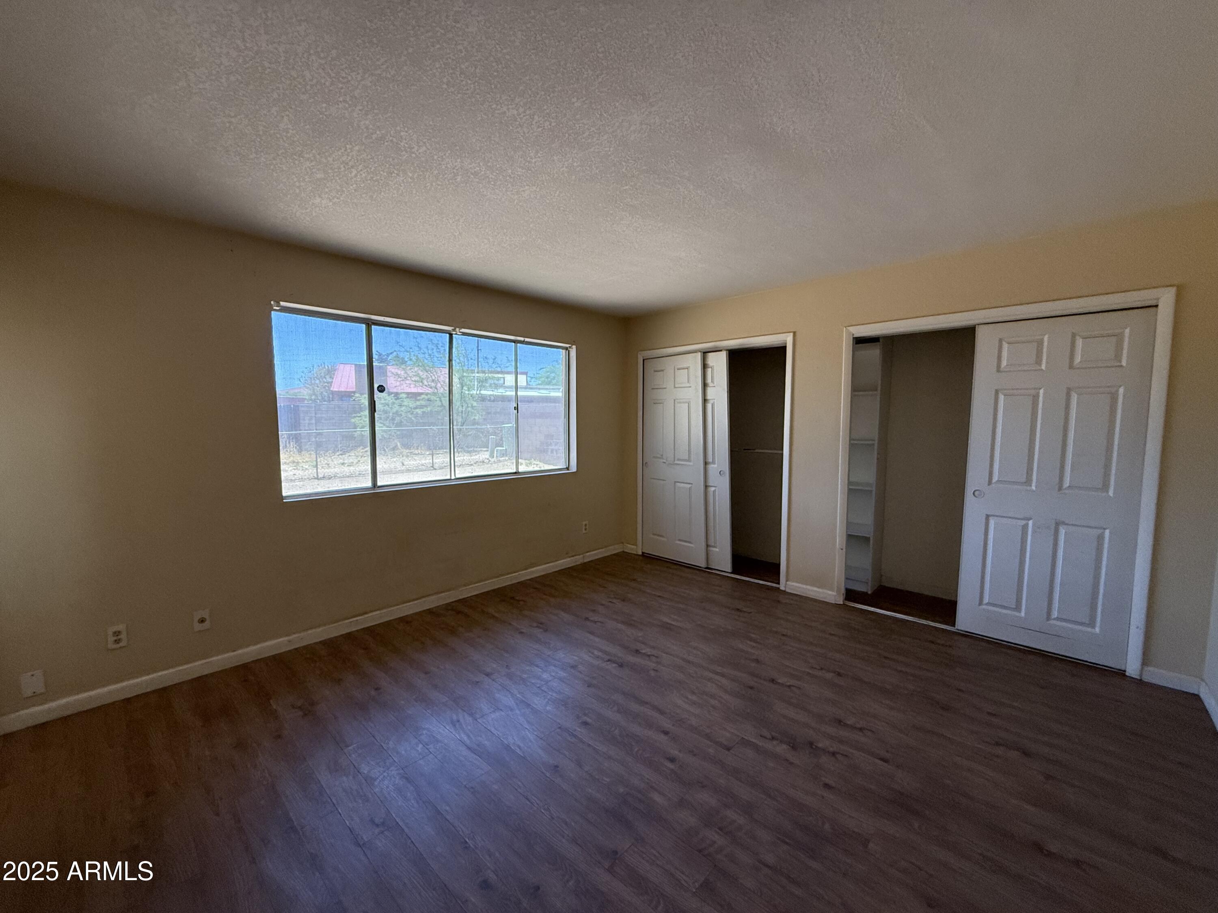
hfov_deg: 102.1
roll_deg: -0.5
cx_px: 609
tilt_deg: -3.4
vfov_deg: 85.7
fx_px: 493
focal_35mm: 14
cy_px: 456
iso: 200
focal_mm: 2.22
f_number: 2.2
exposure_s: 1/99
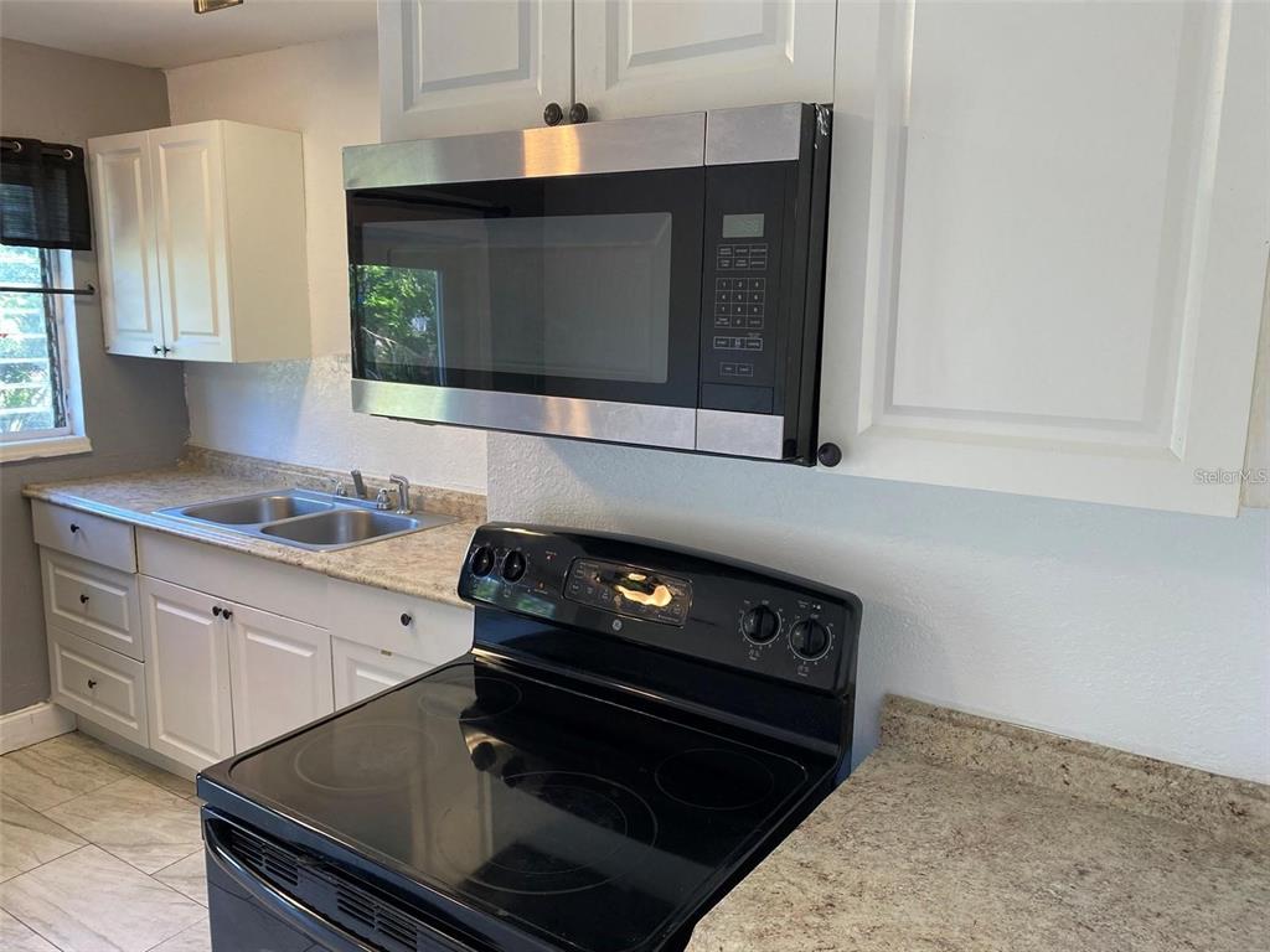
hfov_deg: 67.3
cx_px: 635
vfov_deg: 53.1
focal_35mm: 26
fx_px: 954
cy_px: 476
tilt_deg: -11.4
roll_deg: -0.6
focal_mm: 4.25
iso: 125
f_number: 1.8
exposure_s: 1/120
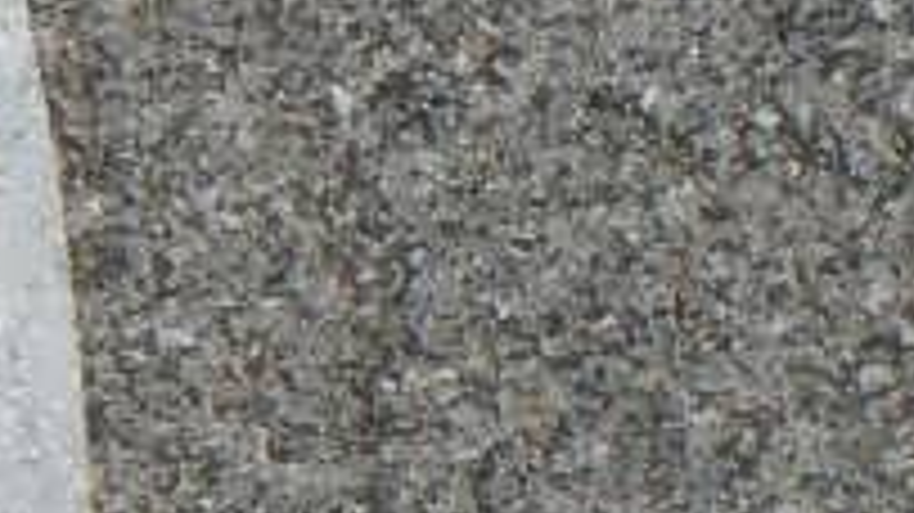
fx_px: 18073
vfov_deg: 1.6
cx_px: 1544
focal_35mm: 746
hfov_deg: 2.9
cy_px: -176
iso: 200
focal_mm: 20.9
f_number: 4.6
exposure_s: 1/500
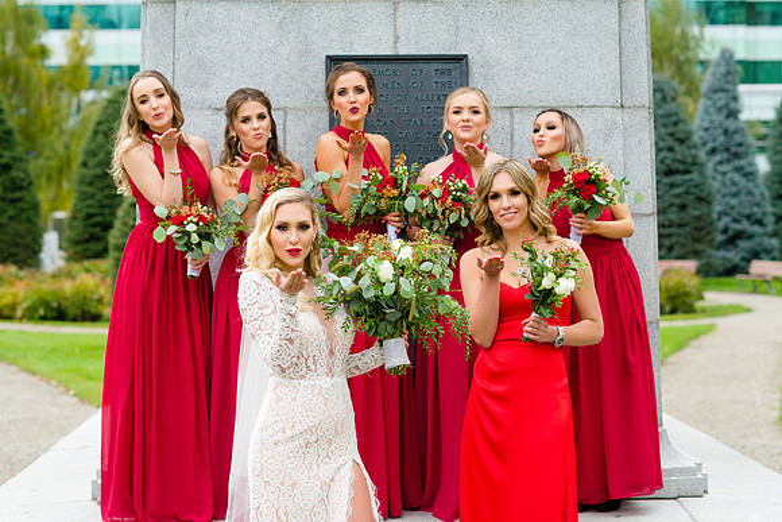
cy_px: 261
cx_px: 391
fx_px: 1847
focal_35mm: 85
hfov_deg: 23.9
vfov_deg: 16.1
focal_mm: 85
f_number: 4
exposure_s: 1/200
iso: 100
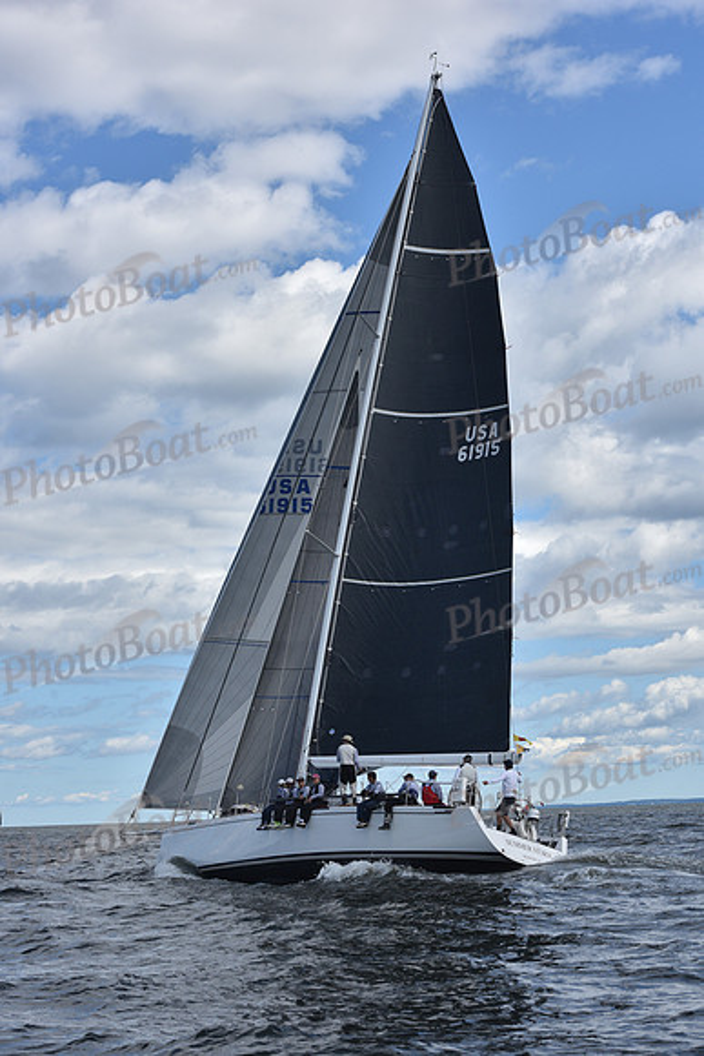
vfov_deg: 28.8
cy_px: 528
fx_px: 2052
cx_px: 352
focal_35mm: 70
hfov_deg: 19.5
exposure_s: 1/1000
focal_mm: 70
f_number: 9
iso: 250
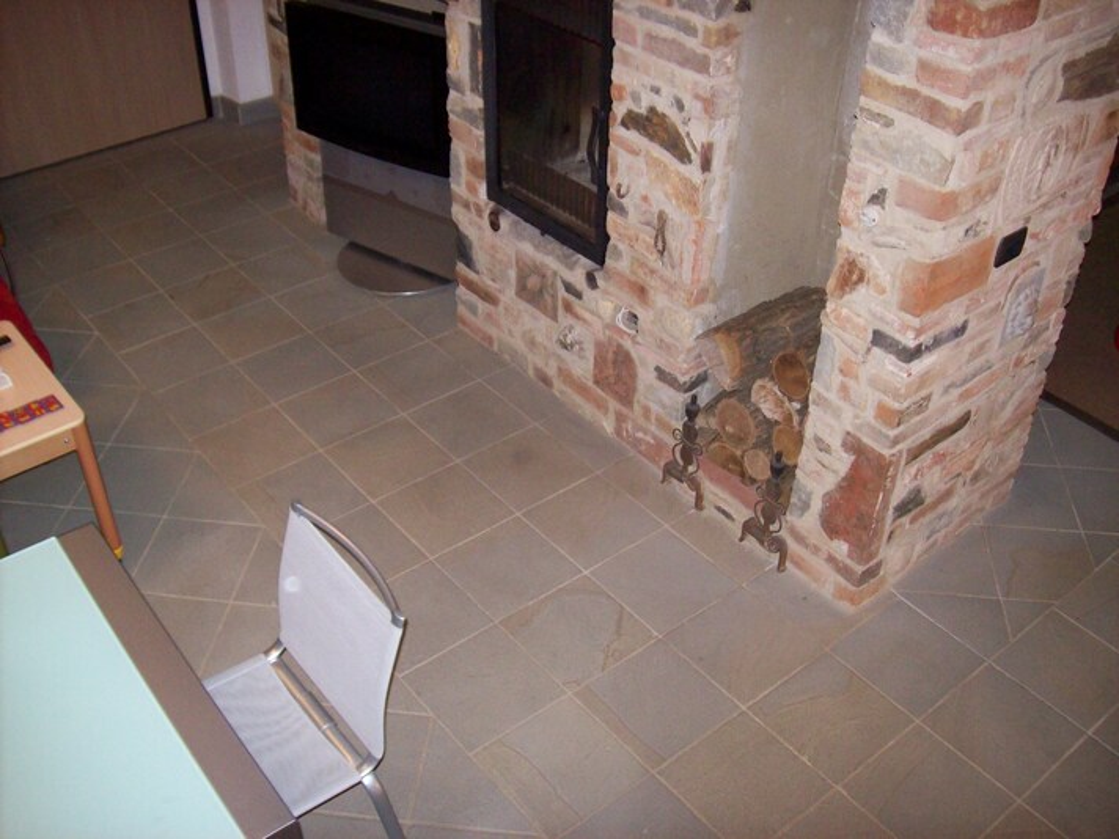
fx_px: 1164
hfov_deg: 51.4
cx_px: 560
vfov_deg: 39.7
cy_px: 420
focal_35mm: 36
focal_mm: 6
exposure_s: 1/64
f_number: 2.7
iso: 200
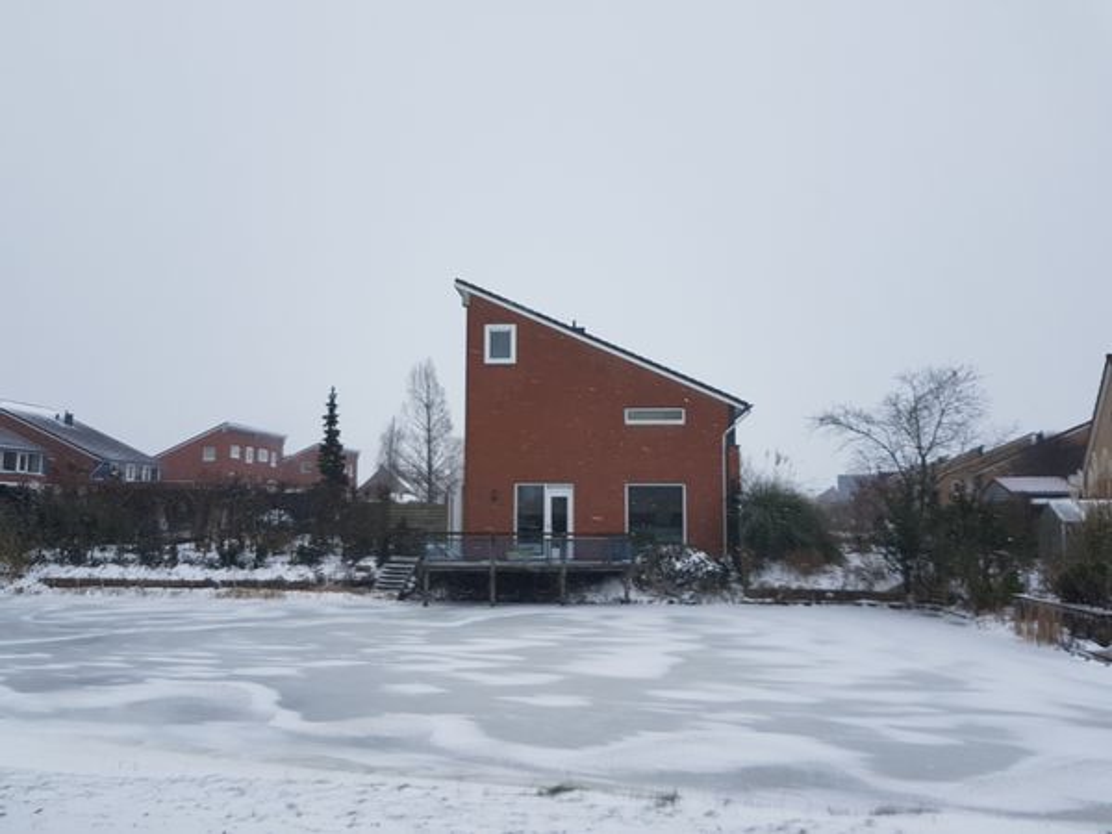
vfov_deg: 53.1
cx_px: 556
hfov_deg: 67.3
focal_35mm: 26
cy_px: 417
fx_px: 835
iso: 40
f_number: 1.7
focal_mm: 4.2
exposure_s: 1/377
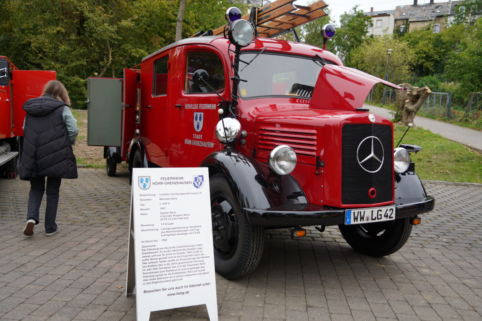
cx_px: 241
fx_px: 402
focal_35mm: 30
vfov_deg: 43.6
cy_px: 160
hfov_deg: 61.9
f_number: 4
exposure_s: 1/160
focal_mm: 30
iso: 160
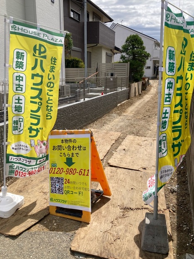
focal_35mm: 29
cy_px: 134
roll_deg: +1.0
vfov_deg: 61.7
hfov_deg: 48.2
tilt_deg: -11.6
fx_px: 217
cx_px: 99
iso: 20
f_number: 1.8
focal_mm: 3.99
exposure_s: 1/1779
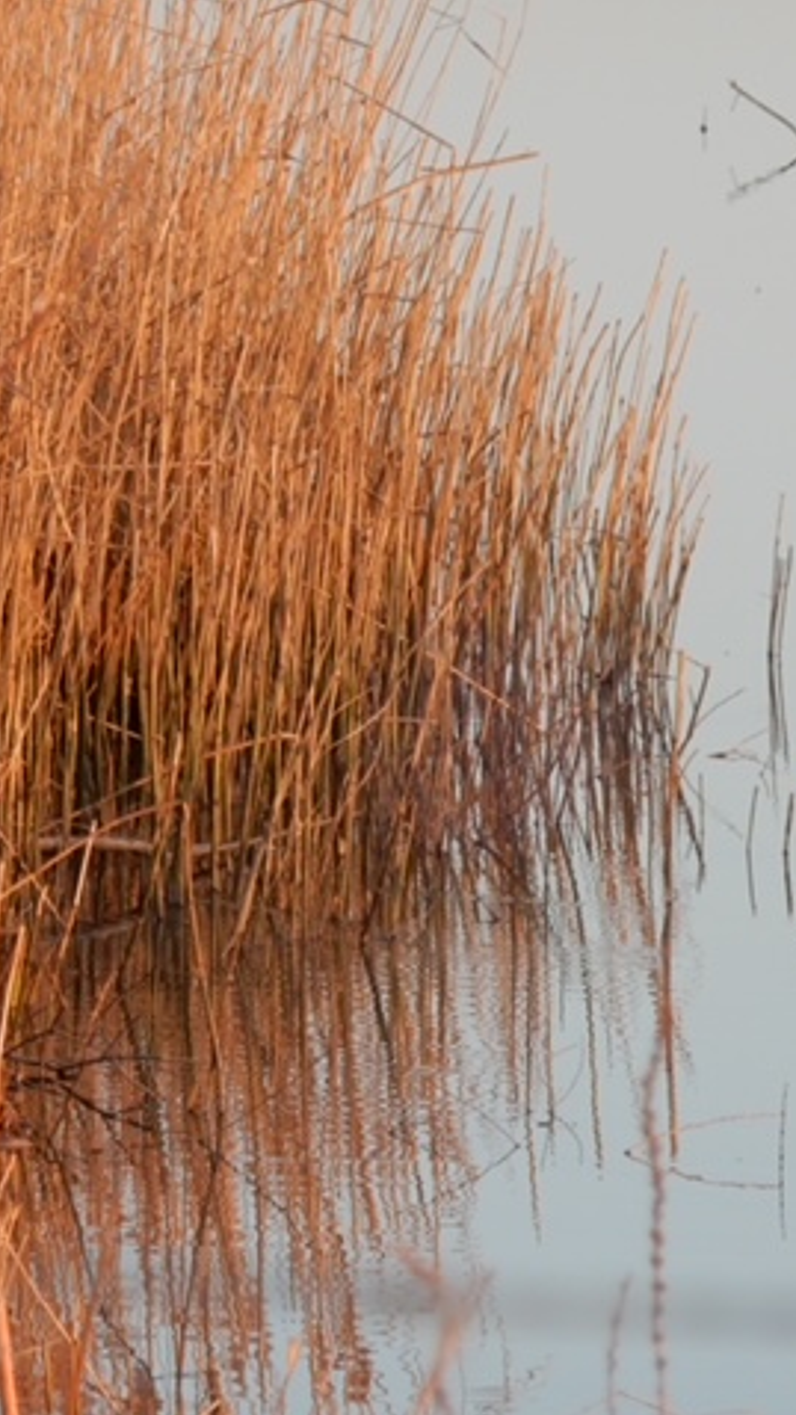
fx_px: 24644
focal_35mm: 657
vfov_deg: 3.3
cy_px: 708
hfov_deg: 1.9
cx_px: 506
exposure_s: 1/60
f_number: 6.3
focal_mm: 80.3
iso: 125
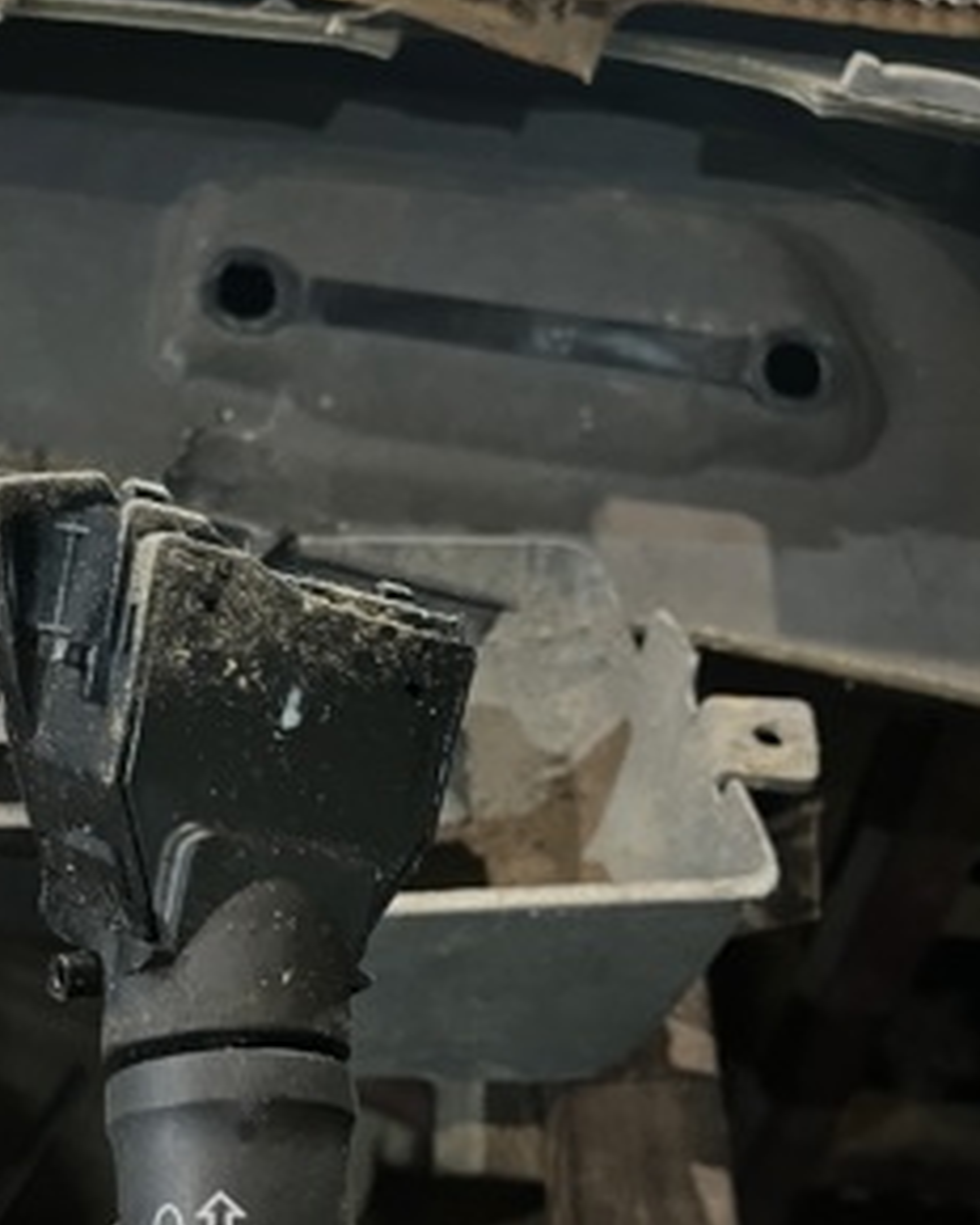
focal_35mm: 42
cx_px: 258
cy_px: 963
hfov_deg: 35.0
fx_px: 1523
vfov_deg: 42.1
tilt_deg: -48.7
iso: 1000
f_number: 1.6
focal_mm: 5.1
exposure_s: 1/25
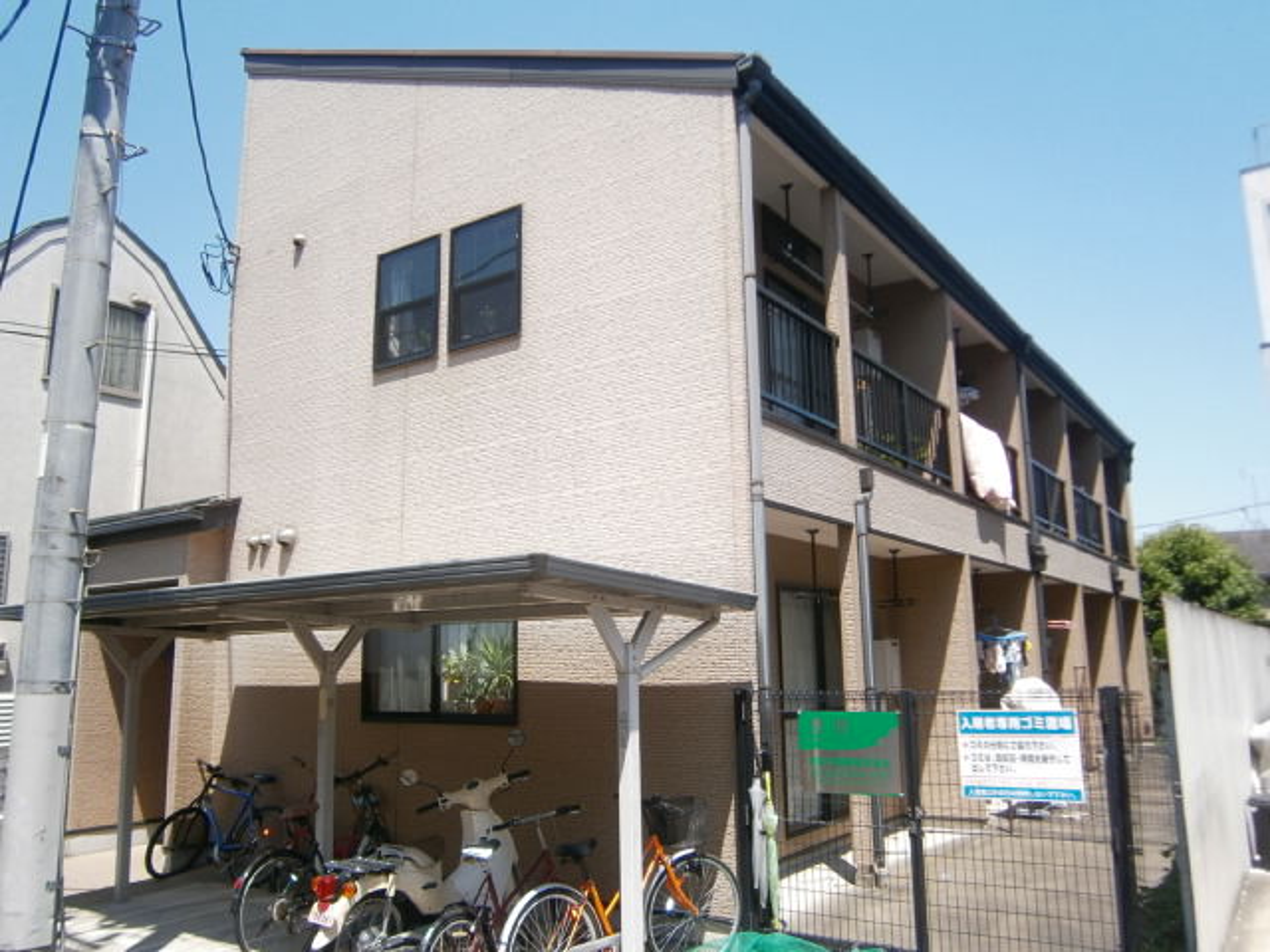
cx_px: 635
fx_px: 954
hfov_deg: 67.3
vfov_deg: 53.1
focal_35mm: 26
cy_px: 476
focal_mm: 4.7
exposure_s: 1/500
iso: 80
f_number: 2.8
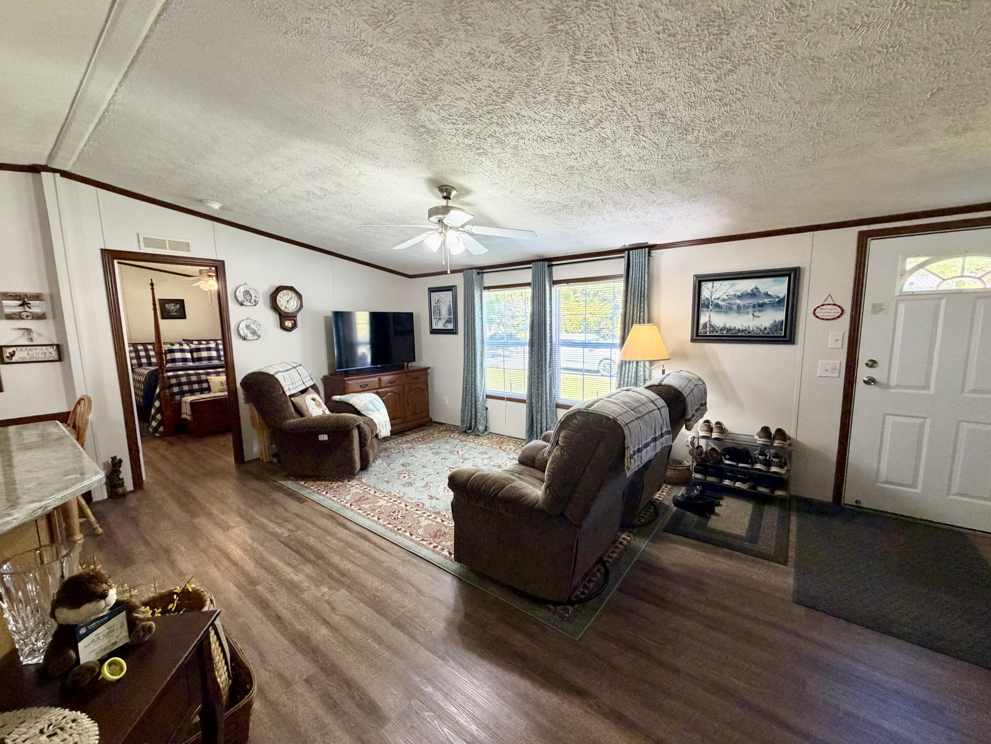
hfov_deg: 102.1
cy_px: 372
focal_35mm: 14
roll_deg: +0.9
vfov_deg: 85.7
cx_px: 496
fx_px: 401
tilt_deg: -6.8
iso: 400
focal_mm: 2.22
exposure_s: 1/60
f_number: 2.2
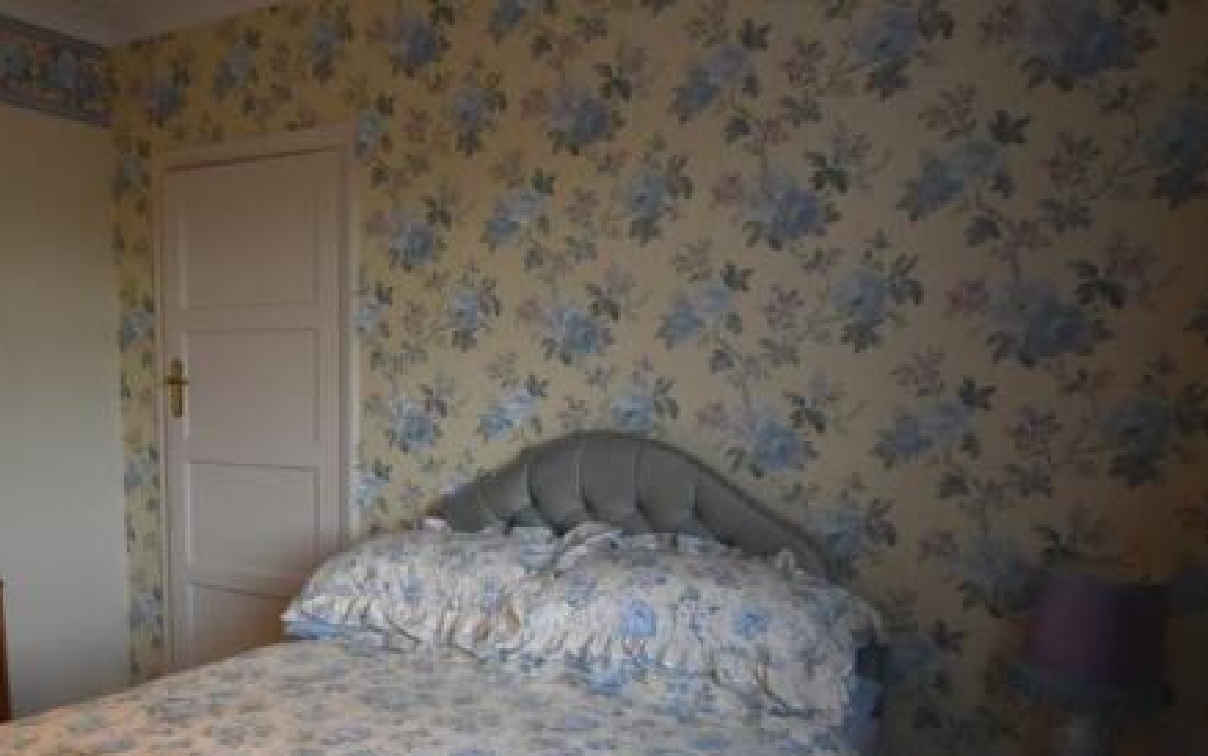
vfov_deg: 38.5
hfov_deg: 57.7
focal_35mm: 32
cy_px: 559
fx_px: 1054
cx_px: 364
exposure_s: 1/125
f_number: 4.8
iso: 1400
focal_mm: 14
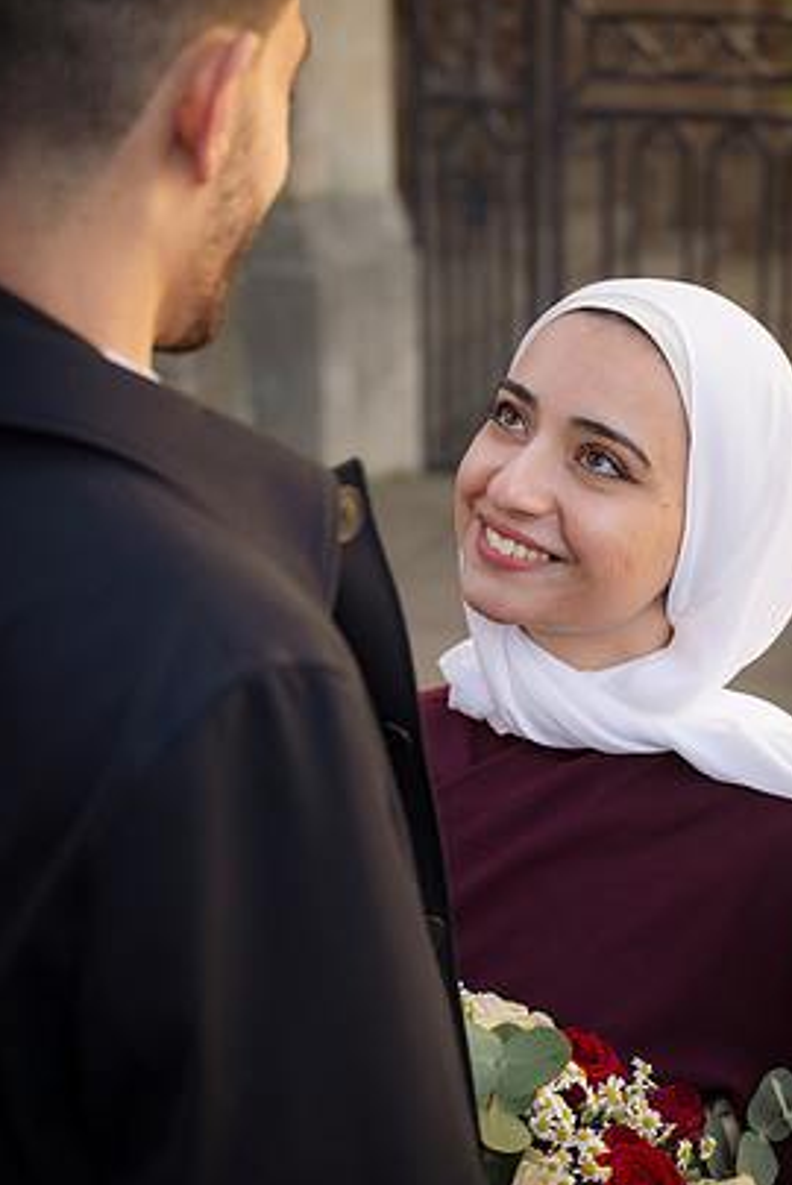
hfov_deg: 19.8
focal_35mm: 69
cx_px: 411
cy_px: 581
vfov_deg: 29.2
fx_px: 2273
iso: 100
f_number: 4
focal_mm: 62
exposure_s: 1/160
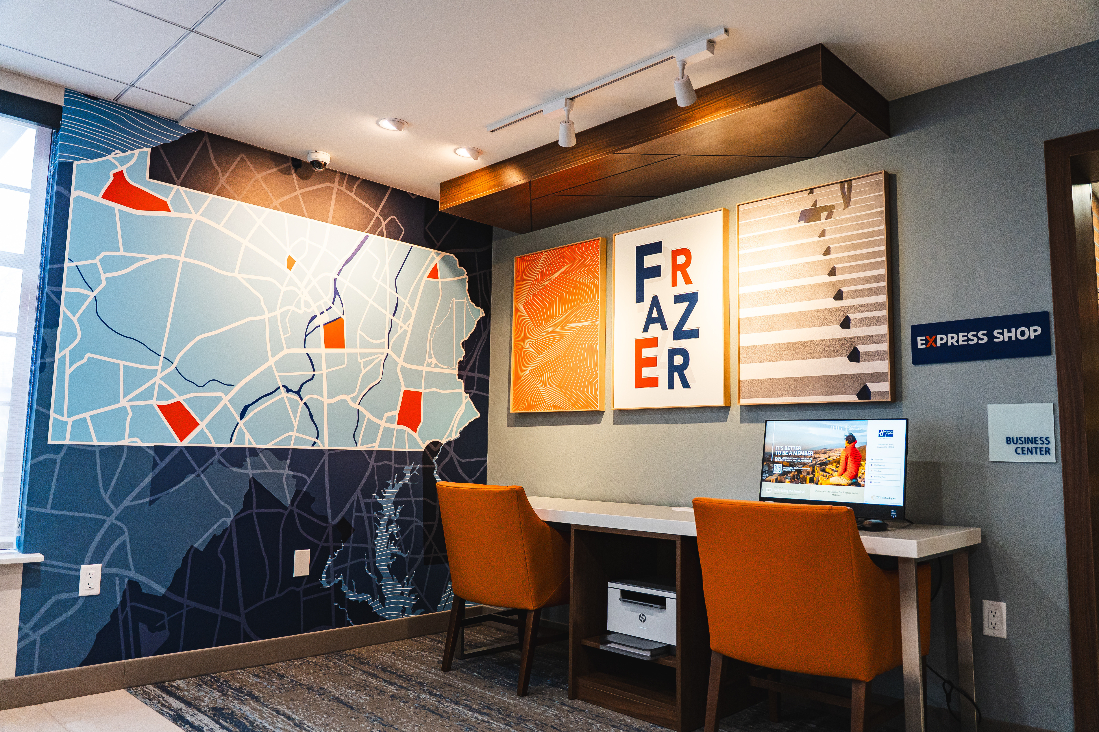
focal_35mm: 26
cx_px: 550
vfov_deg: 49.1
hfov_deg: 68.8
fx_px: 803
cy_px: 366
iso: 1000
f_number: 2.8
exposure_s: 1/100
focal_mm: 26.3
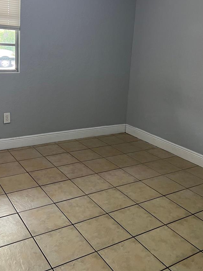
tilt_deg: -8.1
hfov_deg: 38.5
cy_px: 89
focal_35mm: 37
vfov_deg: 49.2
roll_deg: -1.2
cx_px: 79
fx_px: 289
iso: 125
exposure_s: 1/60
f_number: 1.5
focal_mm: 5.7
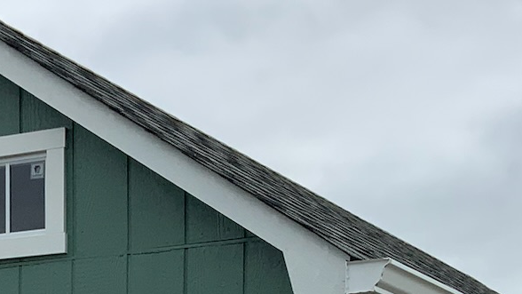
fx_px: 1523
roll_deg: +1.0
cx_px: 123
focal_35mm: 110
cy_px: 540
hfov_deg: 19.3
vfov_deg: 10.3
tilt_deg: -0.2
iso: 16
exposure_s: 1/1279
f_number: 1.8
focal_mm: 3
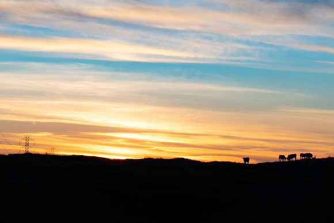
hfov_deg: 12.0
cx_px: 229
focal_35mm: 170
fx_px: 1581
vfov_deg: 8.1
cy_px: 42
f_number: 22
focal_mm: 70
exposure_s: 1/40
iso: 400
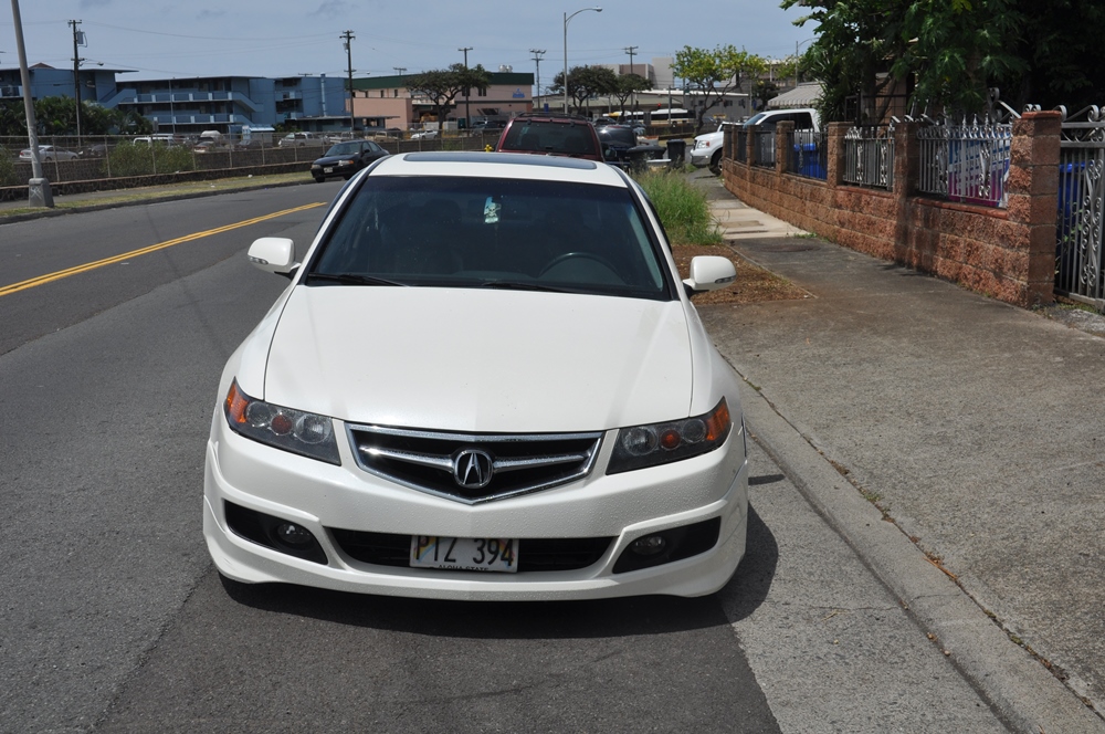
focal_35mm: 40
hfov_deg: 48.0
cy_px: 367
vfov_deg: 32.9
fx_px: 1242
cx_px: 552
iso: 200
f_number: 11
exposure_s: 1/500
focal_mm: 27
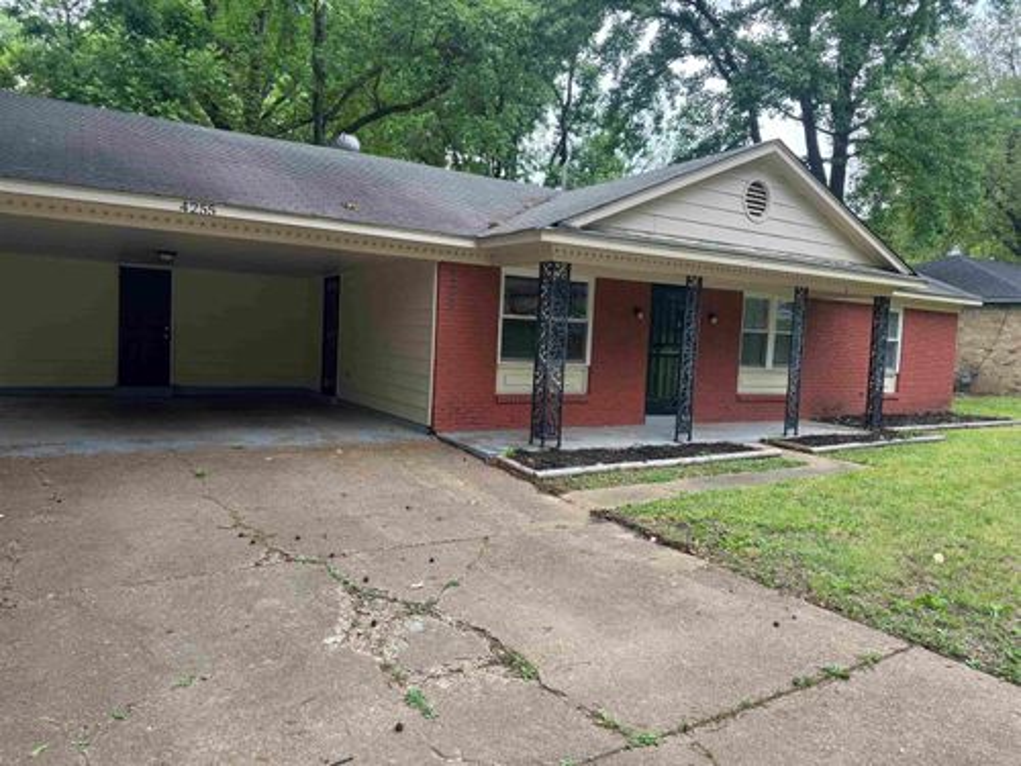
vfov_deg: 56.8
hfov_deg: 71.6
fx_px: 708
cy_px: 383
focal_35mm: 24
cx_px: 510
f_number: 1.78
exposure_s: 1/428
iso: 80
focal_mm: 6.76
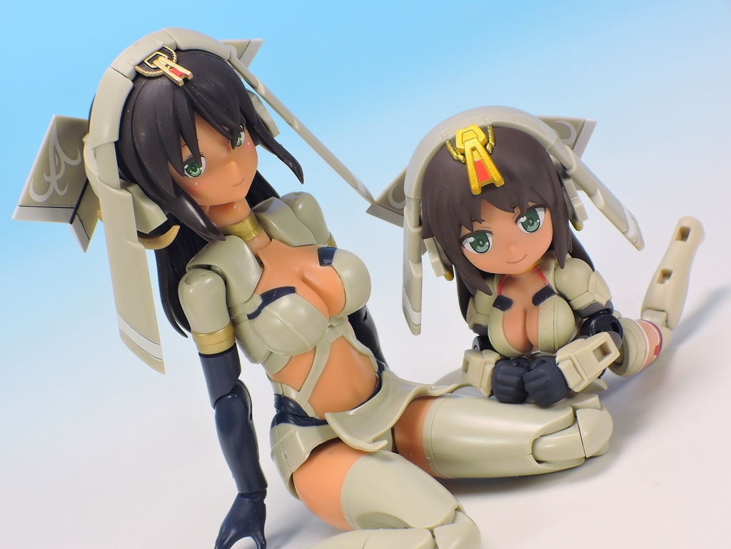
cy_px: 274
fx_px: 2534
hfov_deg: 16.4
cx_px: 366
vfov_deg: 12.3
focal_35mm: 120
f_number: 8
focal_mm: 25.5
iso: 80
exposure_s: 1
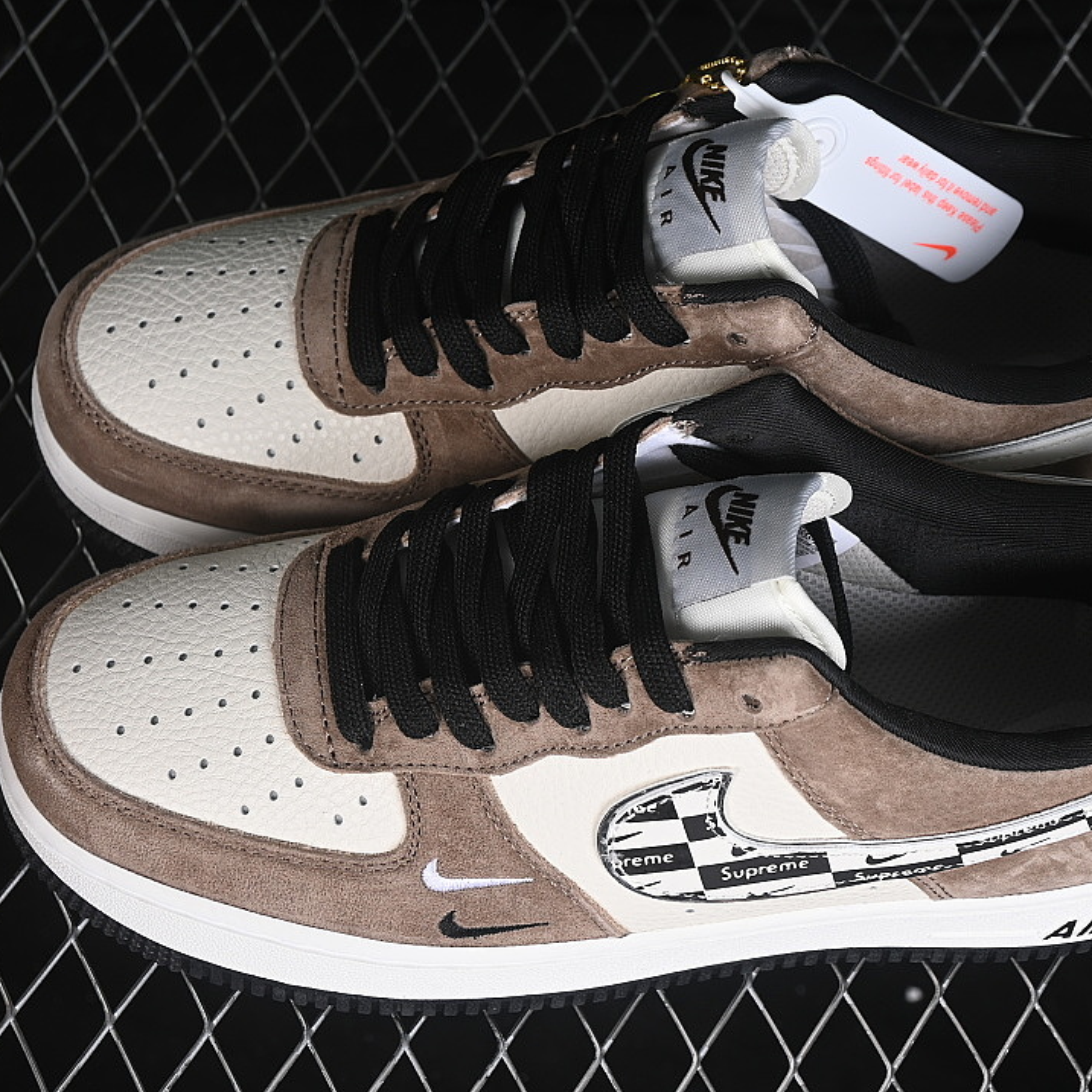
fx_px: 3426
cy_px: 547
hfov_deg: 18.1
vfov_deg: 18.1
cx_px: 655
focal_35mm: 96
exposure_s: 1/80
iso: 160
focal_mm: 50
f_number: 7.1
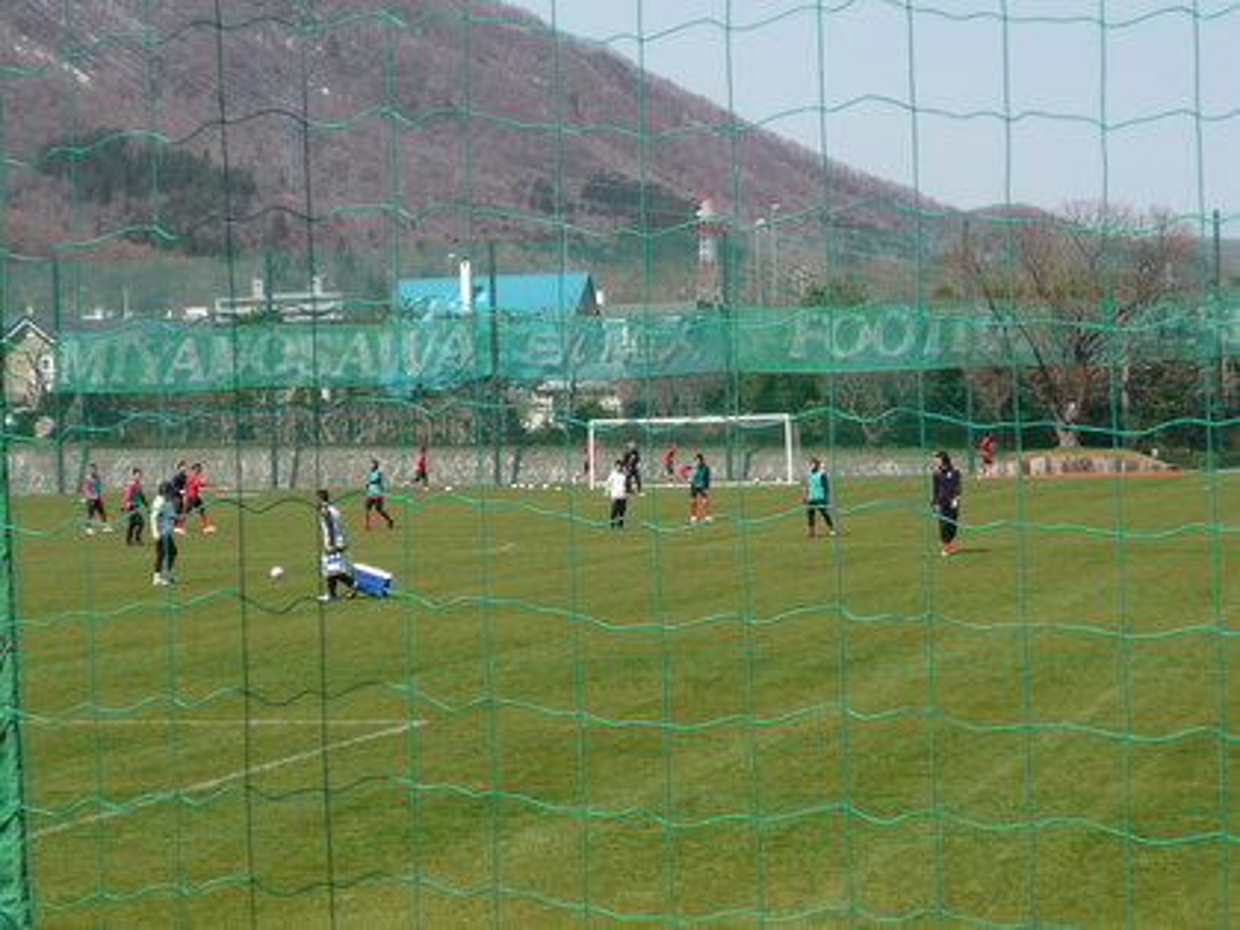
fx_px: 3403
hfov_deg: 20.7
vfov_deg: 15.6
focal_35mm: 95
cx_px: 620
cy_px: 465
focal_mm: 9.3
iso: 100
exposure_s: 1/640
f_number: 4.3
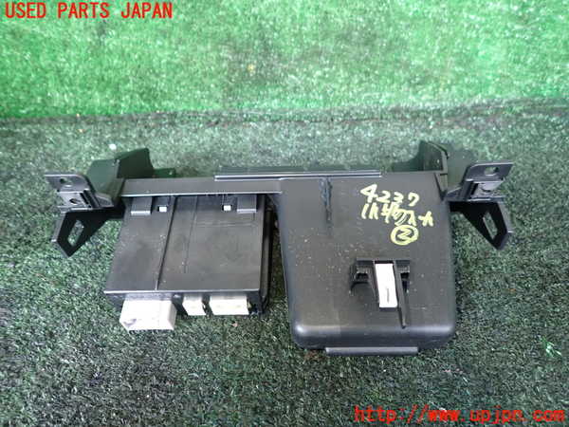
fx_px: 411
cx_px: 284
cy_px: 214
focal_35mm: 25
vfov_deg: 54.9
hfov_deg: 69.4
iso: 320
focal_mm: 4.5
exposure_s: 1/30
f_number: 2
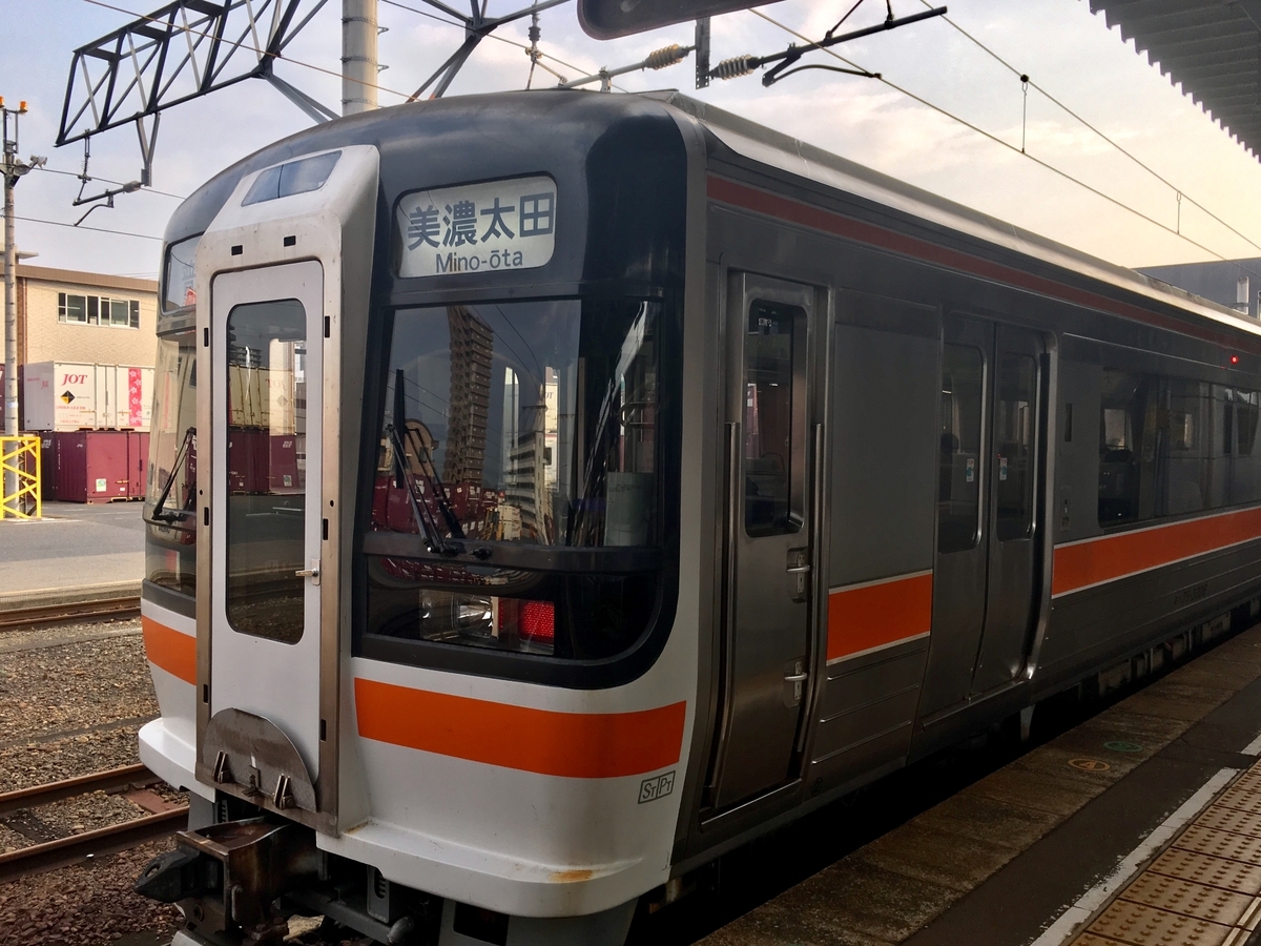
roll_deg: +0.8
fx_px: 1056
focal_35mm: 29
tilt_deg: -1.2
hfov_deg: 61.7
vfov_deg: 48.2
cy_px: 473
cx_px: 630
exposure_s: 1/496
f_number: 2.2
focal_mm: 4.15
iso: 25
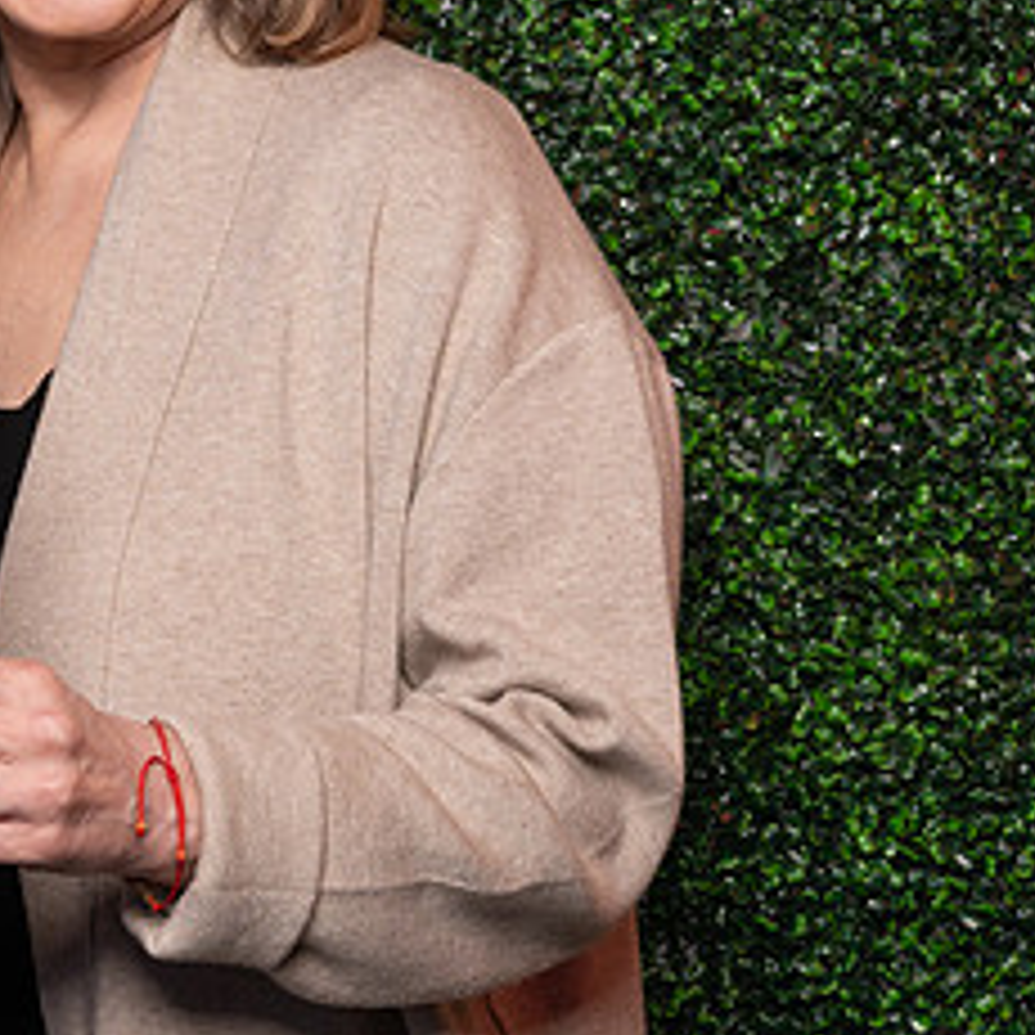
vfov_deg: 11.9
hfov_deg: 11.8
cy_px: 204
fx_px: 4939
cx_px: -152
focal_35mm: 146
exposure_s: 1/60
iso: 400
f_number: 8
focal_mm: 60
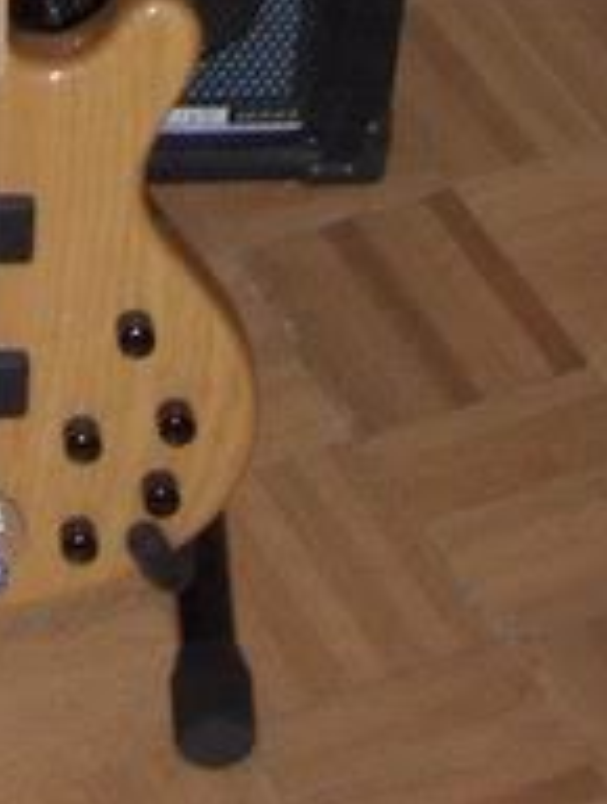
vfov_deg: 11.3
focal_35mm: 158
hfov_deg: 9.3
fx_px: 3678
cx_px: -63
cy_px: -808
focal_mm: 8
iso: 100
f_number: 2.8
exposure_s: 1/60
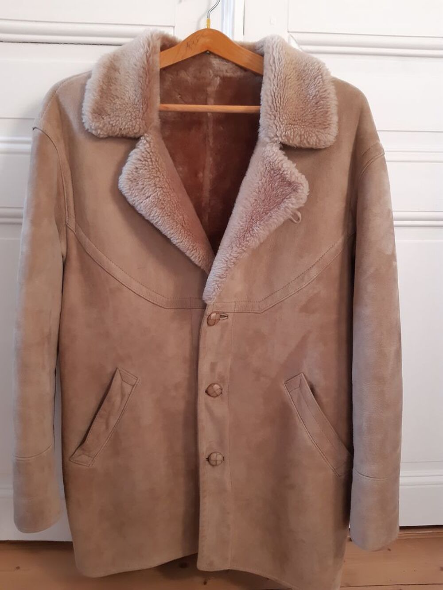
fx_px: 444
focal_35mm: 26
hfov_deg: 53.1
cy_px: 295
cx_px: 222
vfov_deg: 67.3
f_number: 1.7
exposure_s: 1/33
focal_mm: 3.92
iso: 250
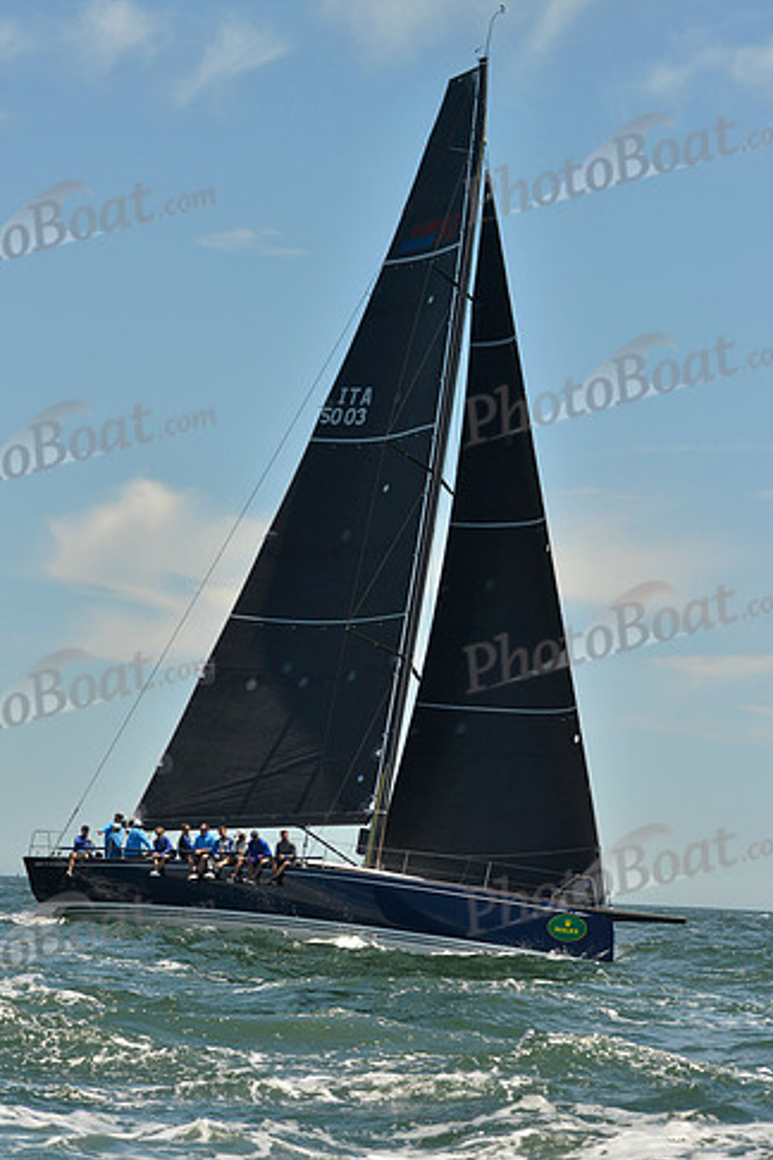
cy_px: 542
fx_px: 3768
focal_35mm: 117
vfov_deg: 17.5
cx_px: 340
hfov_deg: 11.7
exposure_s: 1/1600
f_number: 7.1
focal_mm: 98
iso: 280
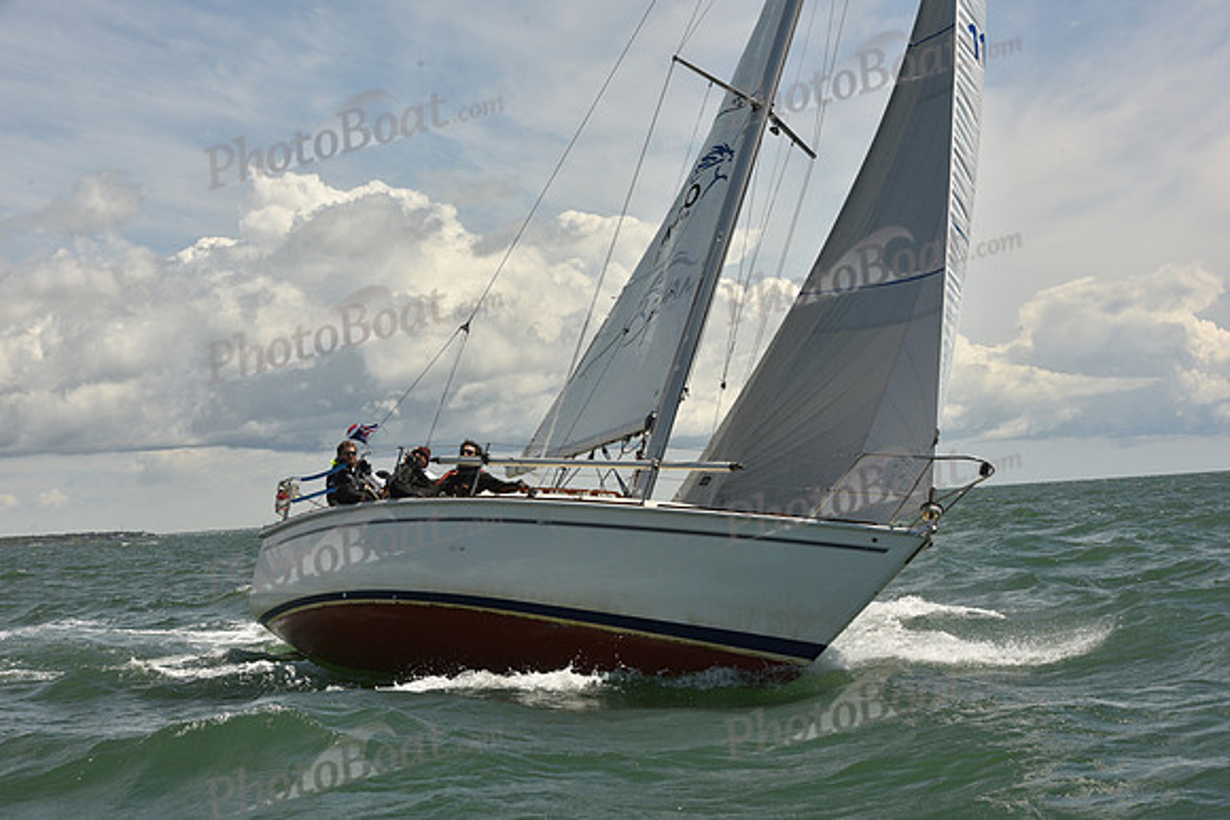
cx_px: 615
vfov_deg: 19.5
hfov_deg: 28.8
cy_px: 410
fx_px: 2392
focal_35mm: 70
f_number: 13
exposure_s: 1/800
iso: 320
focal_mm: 70
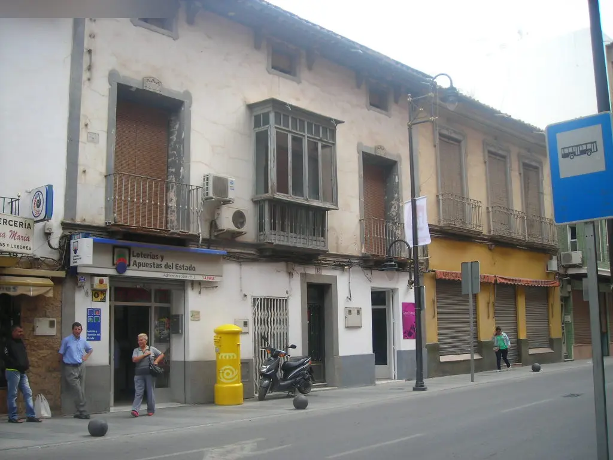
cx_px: 306
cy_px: 230
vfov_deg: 37.7
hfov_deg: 49.0
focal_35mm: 38
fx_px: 673
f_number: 3.2
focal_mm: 6.3
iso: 50
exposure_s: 1/150
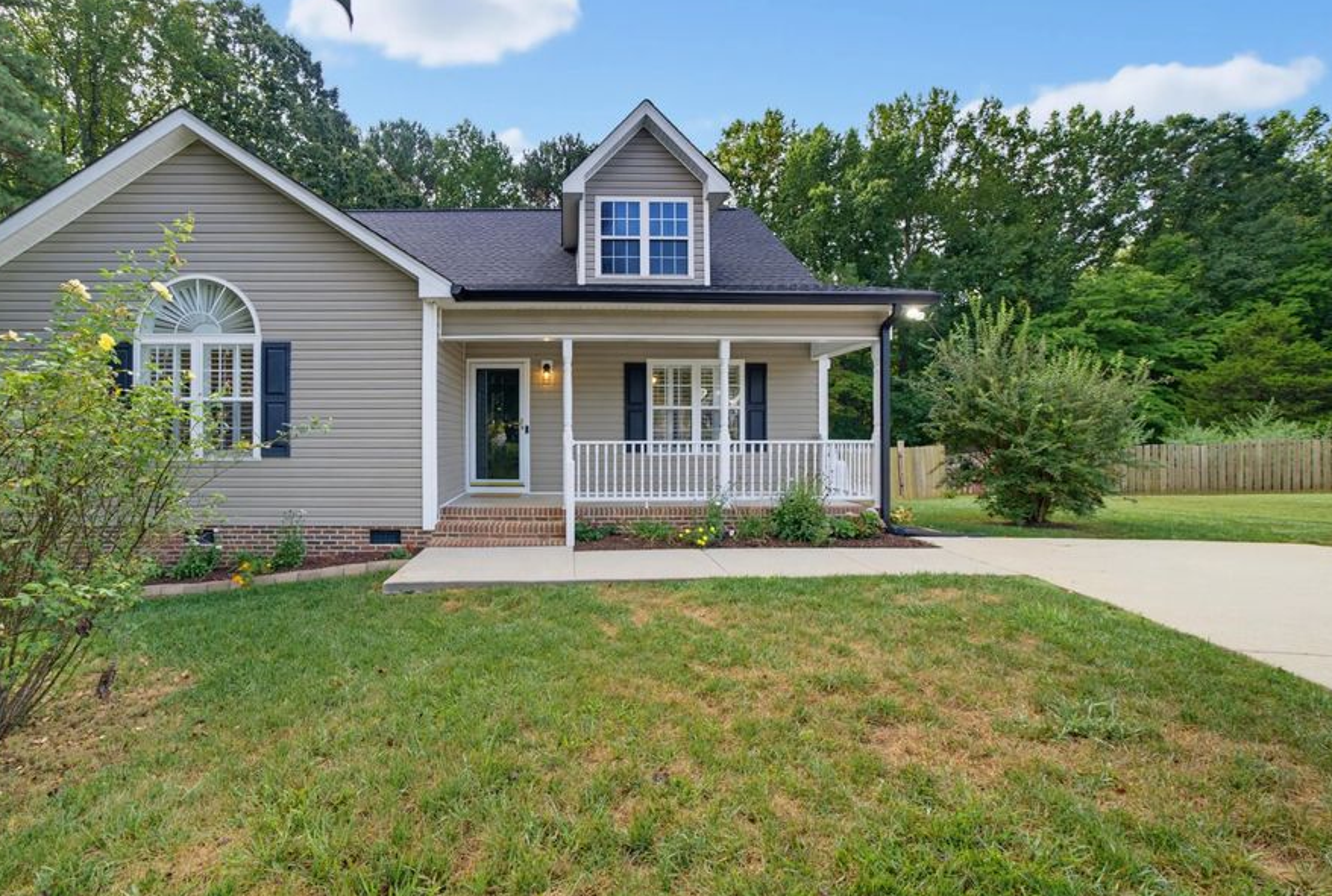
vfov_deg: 81.4
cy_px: 413
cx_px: 567
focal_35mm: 14
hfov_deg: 103.3
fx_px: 520
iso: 400
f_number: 7.1
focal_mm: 12
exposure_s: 1/30
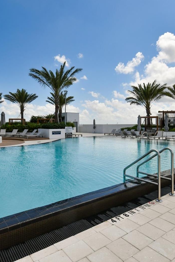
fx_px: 168
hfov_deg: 55.0
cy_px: 129
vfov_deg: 76.1
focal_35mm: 23
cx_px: 76
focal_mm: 10
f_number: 7.1
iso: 100
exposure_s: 1/1000
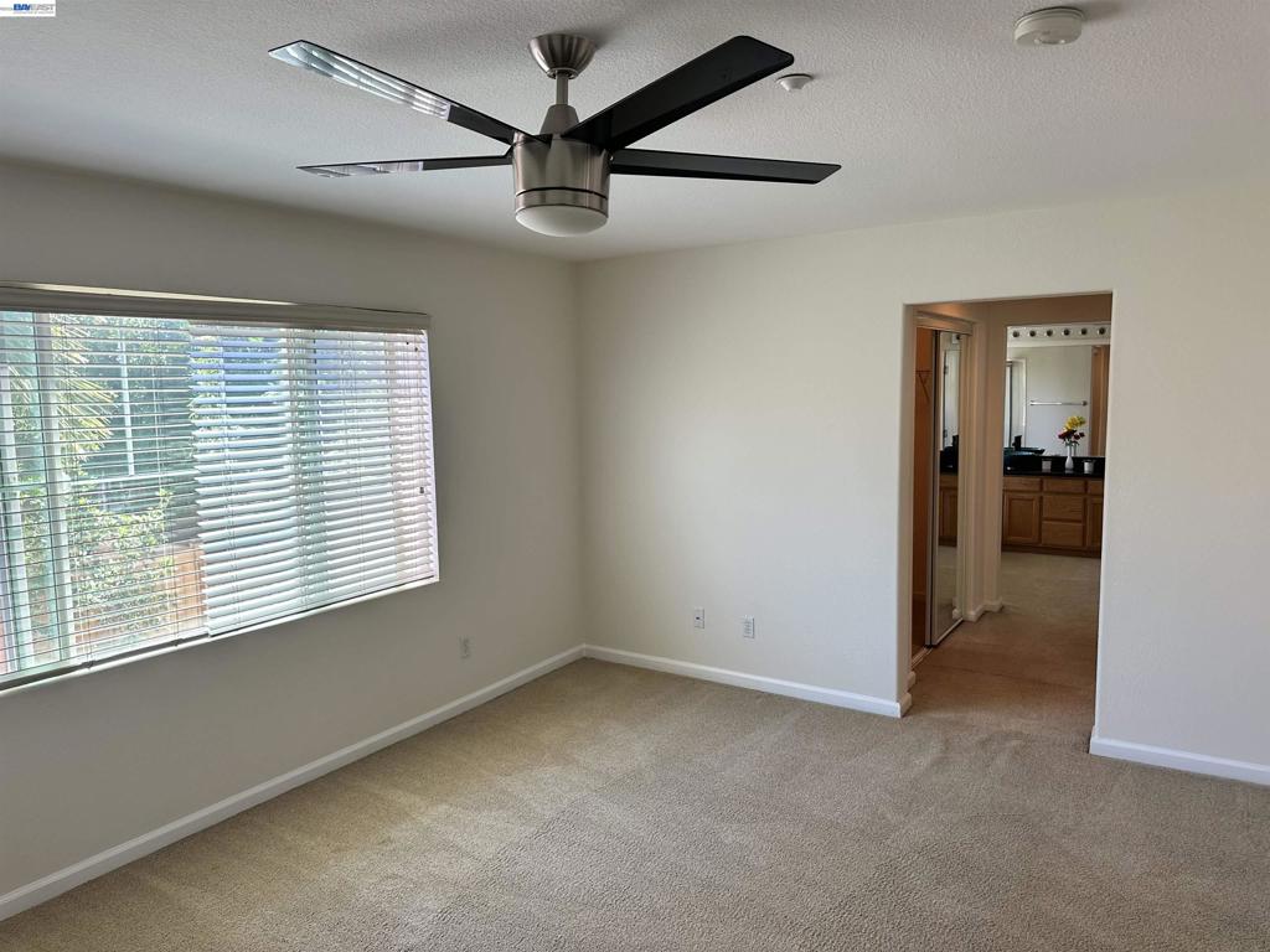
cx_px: 635
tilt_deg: -5.7
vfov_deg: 56.8
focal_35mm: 24
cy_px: 476
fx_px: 881
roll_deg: +0.5
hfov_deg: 71.6
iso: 100
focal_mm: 6.86
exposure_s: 1/162
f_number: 1.78
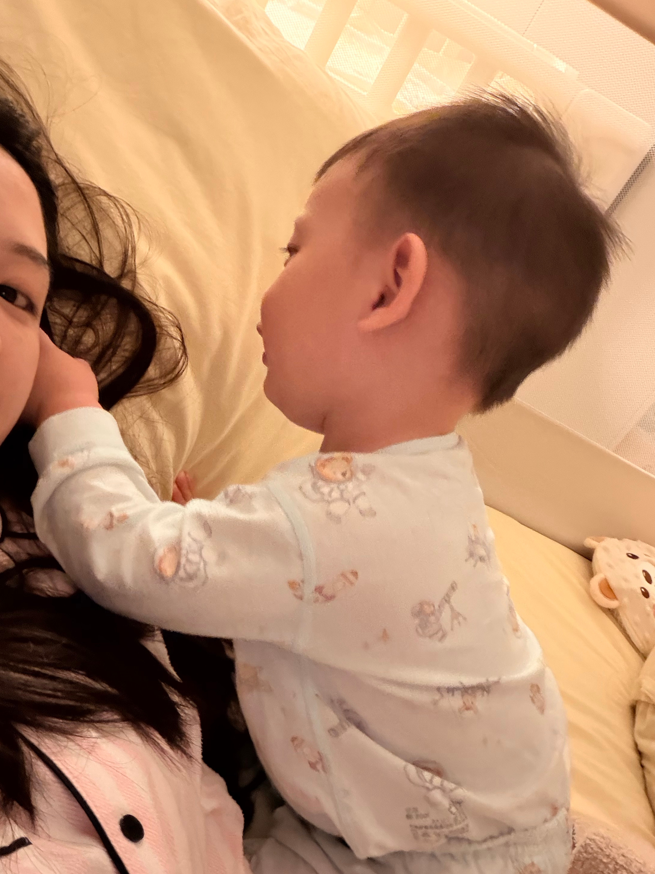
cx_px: 340
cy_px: 461
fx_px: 807
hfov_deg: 44.1
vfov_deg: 56.8
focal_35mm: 32
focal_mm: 2.71
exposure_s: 1/15
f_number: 1.9
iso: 800
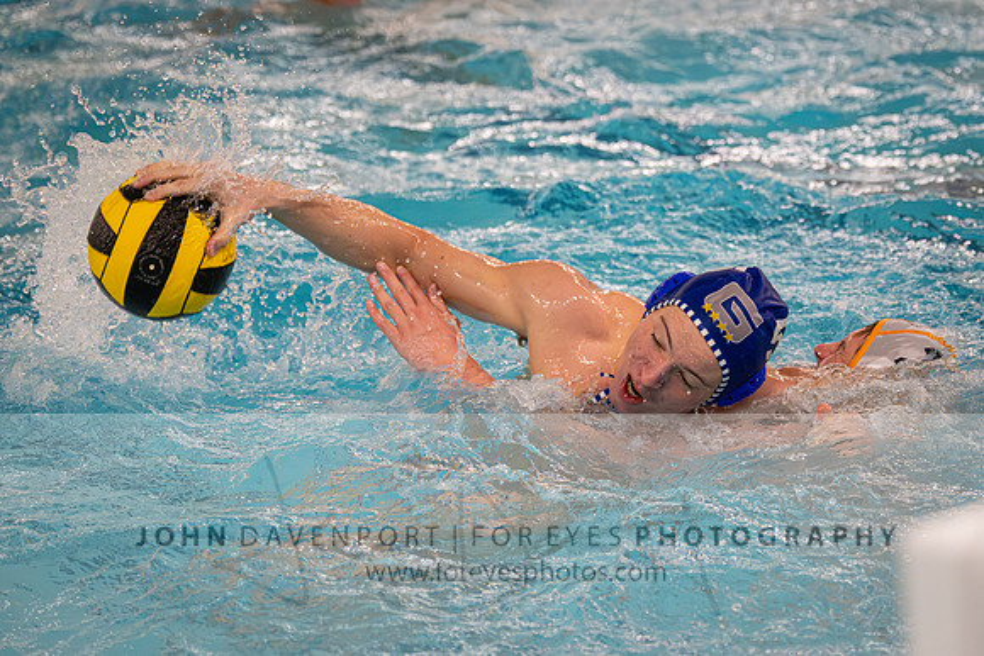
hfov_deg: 13.2
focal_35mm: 156
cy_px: 240
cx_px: 639
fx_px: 4261
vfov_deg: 8.8
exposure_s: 1/1000
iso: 9000
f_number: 4
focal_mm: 120
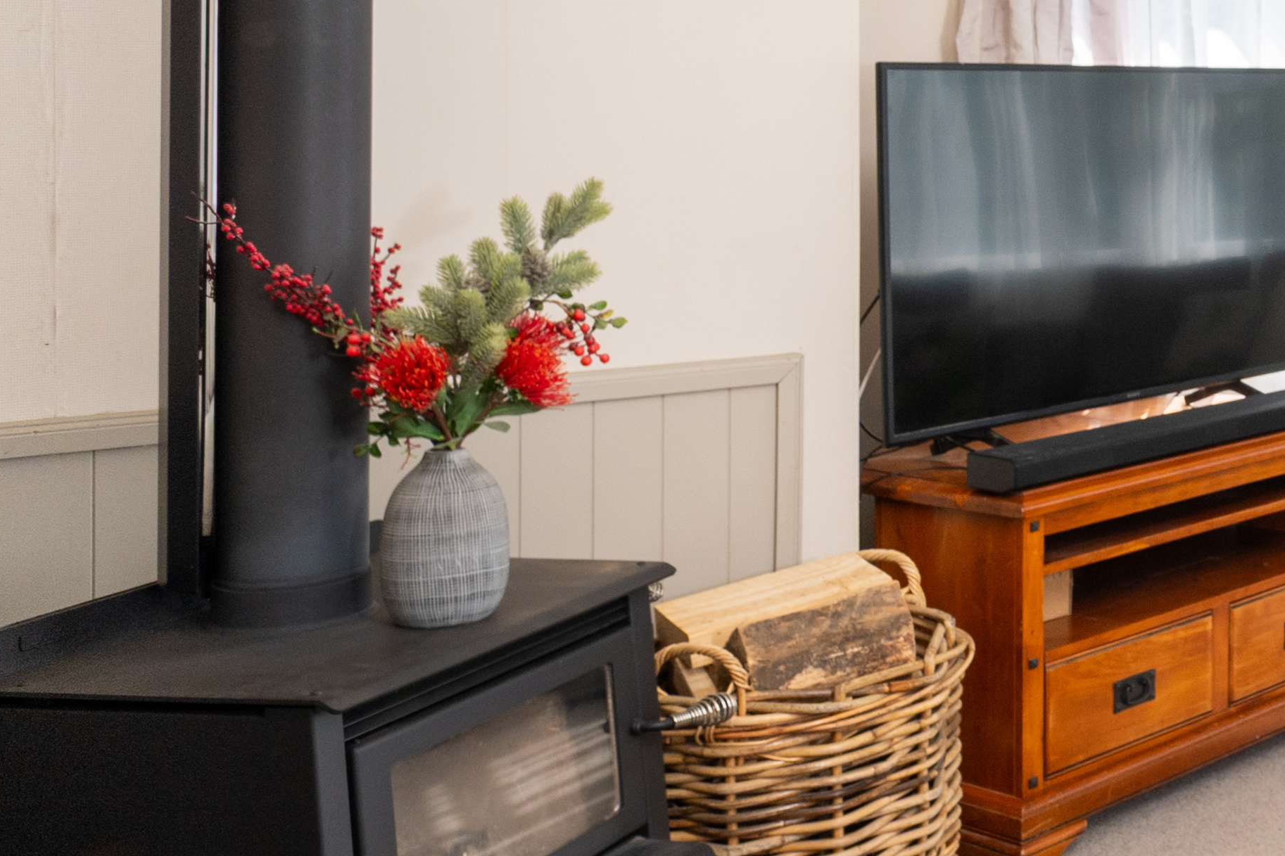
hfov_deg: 29.1
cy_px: 113
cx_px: 1693
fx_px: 1951
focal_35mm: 55
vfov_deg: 24.2
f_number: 8
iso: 250
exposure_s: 1/50
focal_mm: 16.5
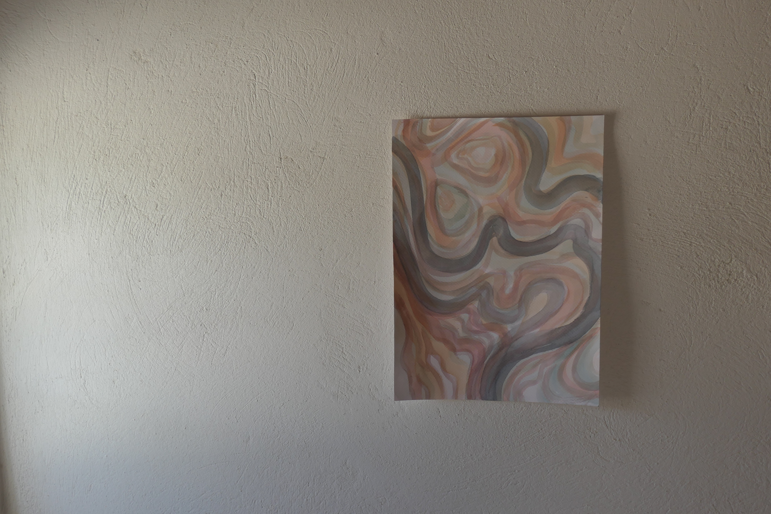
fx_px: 750
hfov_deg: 54.4
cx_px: 386
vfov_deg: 37.8
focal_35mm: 35
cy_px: 257
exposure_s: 1/160
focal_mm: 12.8
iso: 200
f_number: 3.7
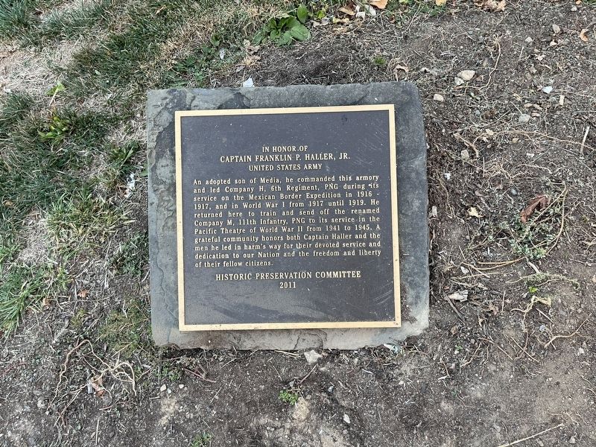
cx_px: 298
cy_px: 224
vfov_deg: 53.1
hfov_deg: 67.3
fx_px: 448
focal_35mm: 26
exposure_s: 1/343
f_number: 1.6
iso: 50
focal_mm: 5.1
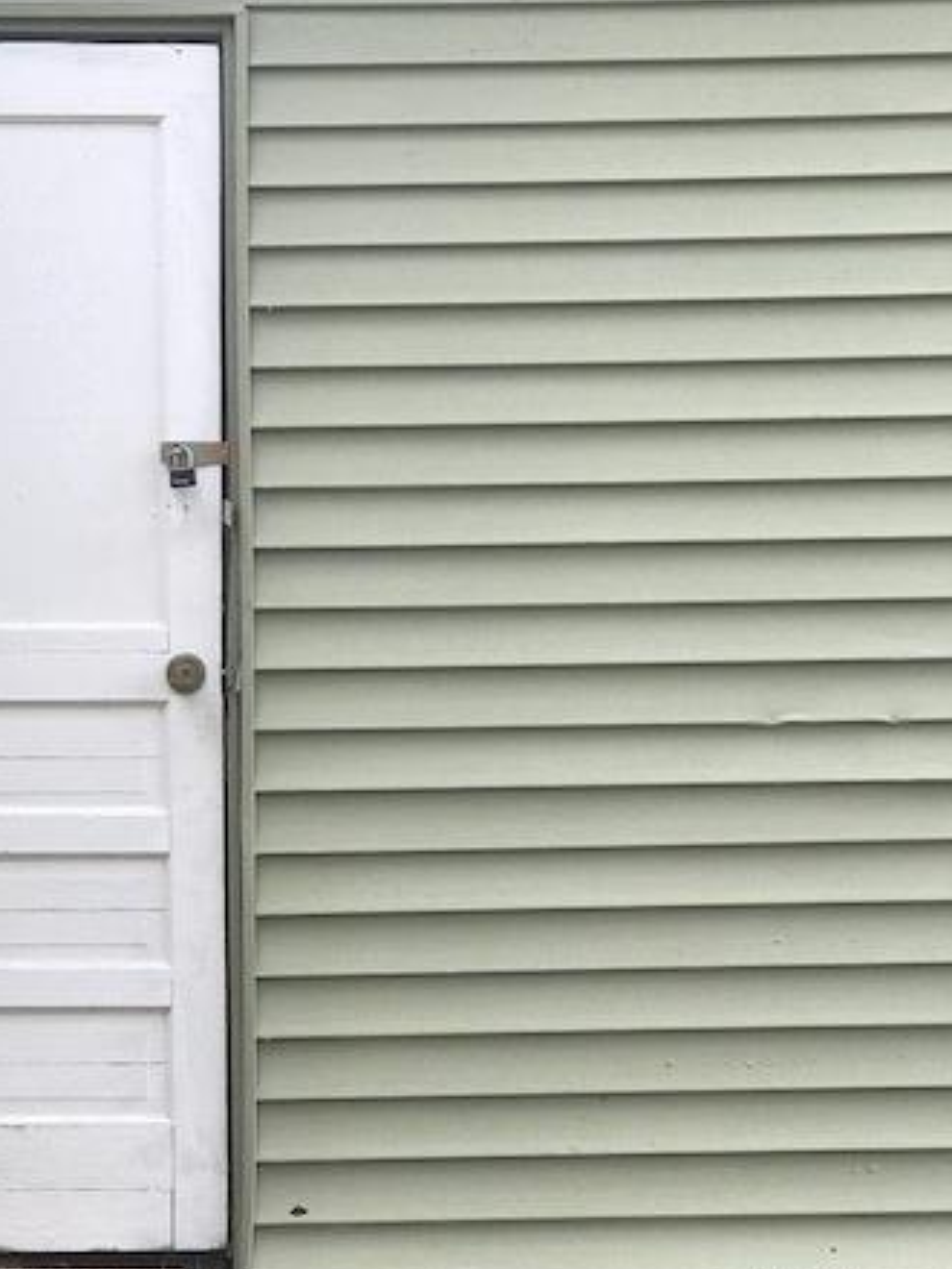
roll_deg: -0.6
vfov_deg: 23.6
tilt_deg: +3.1
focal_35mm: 83
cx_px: 263
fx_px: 3044
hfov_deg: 17.7
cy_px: 597
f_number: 2.8
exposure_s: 1/60
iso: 25
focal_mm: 6.6
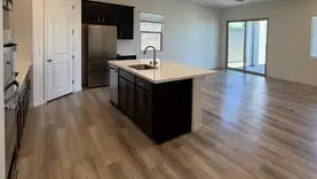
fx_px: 185
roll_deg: -1.7
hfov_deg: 77.2
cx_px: 223
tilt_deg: -1.3
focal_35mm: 22
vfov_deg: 49.5
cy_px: 45
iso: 250
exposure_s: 1/120
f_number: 2.2
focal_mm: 2.22
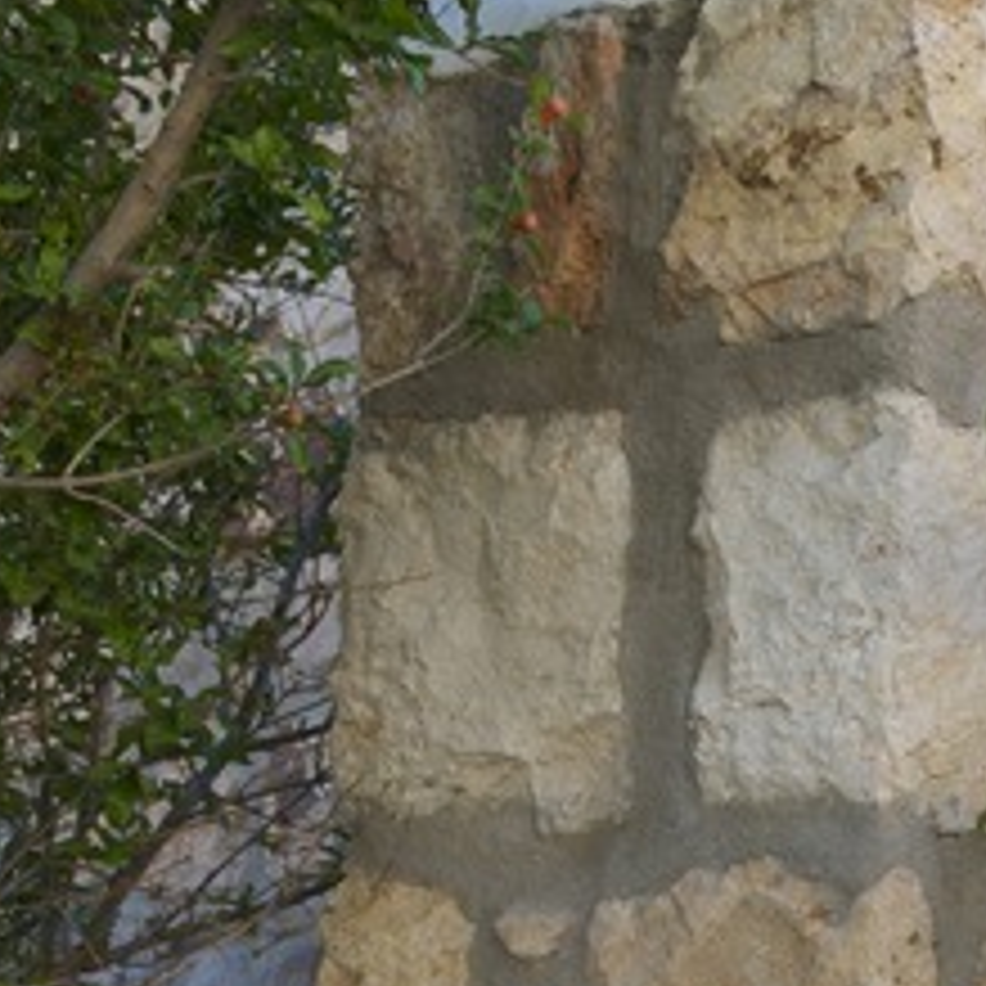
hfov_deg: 18.6
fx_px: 2900
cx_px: 1081
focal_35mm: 90
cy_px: 1094
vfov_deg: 18.5
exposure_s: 1/100
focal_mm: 29
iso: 500
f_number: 11
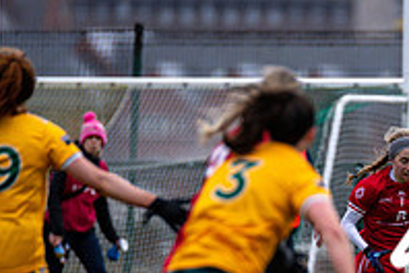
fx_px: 9963
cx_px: 463
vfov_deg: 1.6
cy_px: 301
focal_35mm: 877
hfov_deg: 2.4
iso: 1400
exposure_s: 1/640
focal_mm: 300
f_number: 2.8
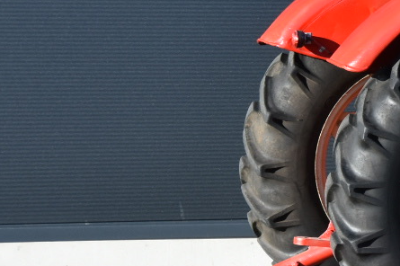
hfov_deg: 6.4
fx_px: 3520
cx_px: 597
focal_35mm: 317
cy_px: 46
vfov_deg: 4.3
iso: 360
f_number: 8
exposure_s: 1/500
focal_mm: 58
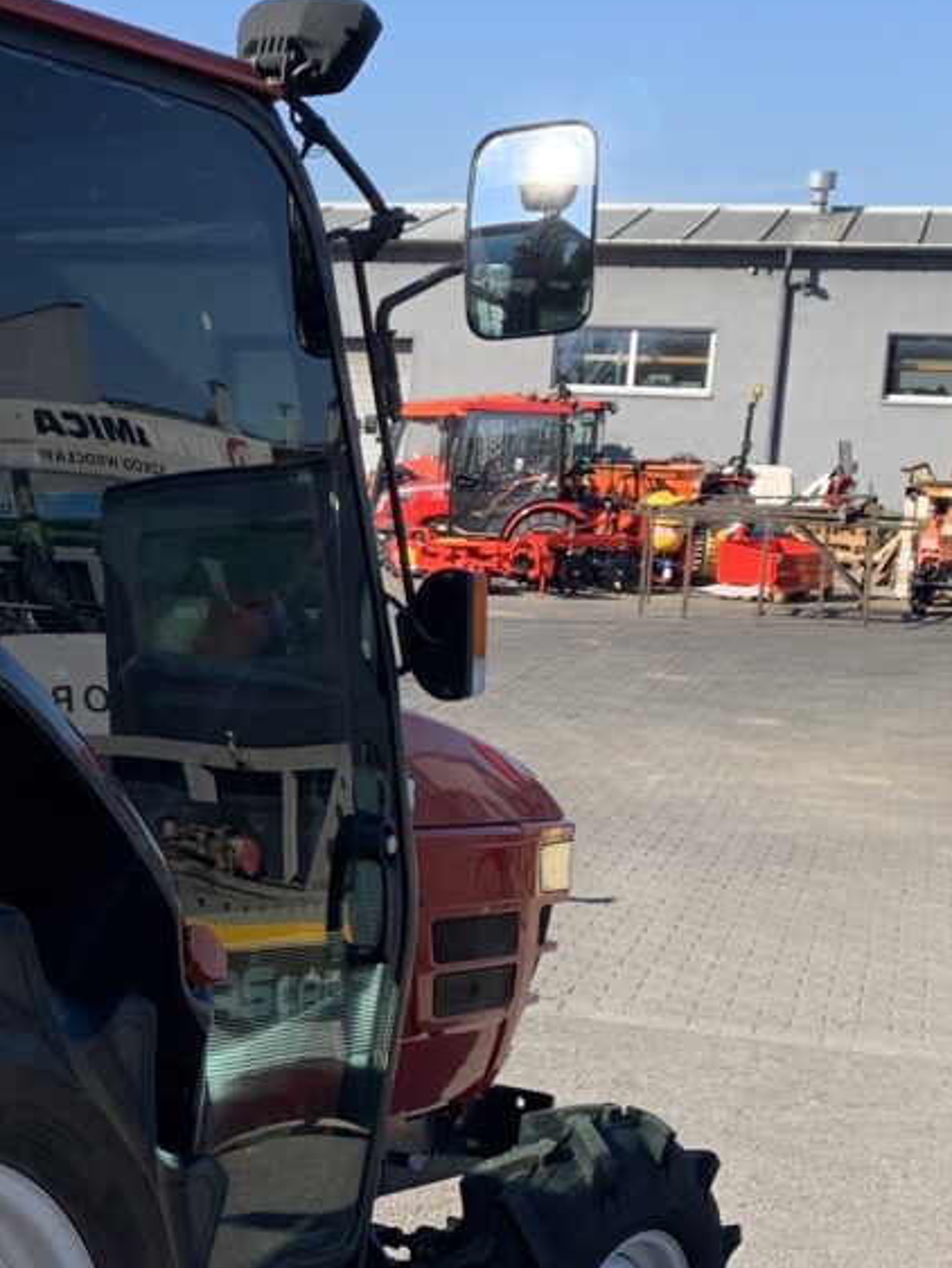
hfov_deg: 18.4
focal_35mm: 74
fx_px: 2711
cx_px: -309
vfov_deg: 26.2
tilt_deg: -8.6
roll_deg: -1.0
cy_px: 835
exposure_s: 1/1220
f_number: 1.8
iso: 25
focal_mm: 4.25
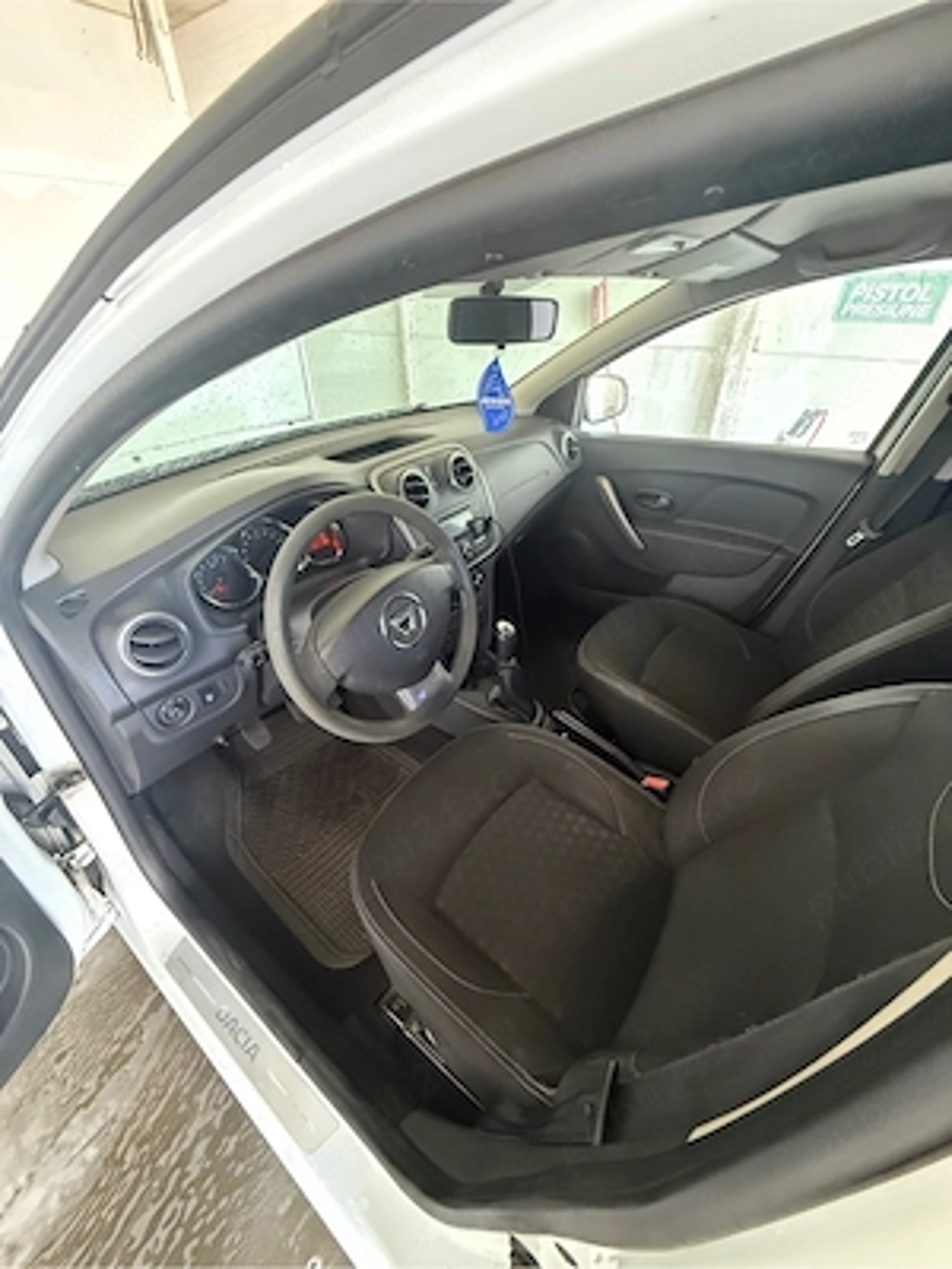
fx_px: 513
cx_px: 476
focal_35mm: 14
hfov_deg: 85.7
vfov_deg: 102.1
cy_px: 634
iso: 1250
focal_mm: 2.22
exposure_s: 1/60
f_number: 2.2
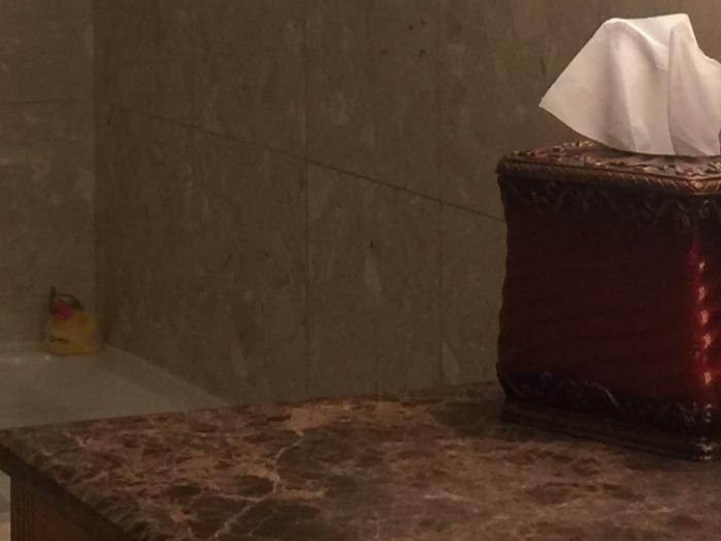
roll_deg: -1.7
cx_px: 94
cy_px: -237
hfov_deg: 15.6
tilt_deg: +3.7
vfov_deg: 11.4
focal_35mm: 125
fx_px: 2604
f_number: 2.2
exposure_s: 1/30
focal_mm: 4.15
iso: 40
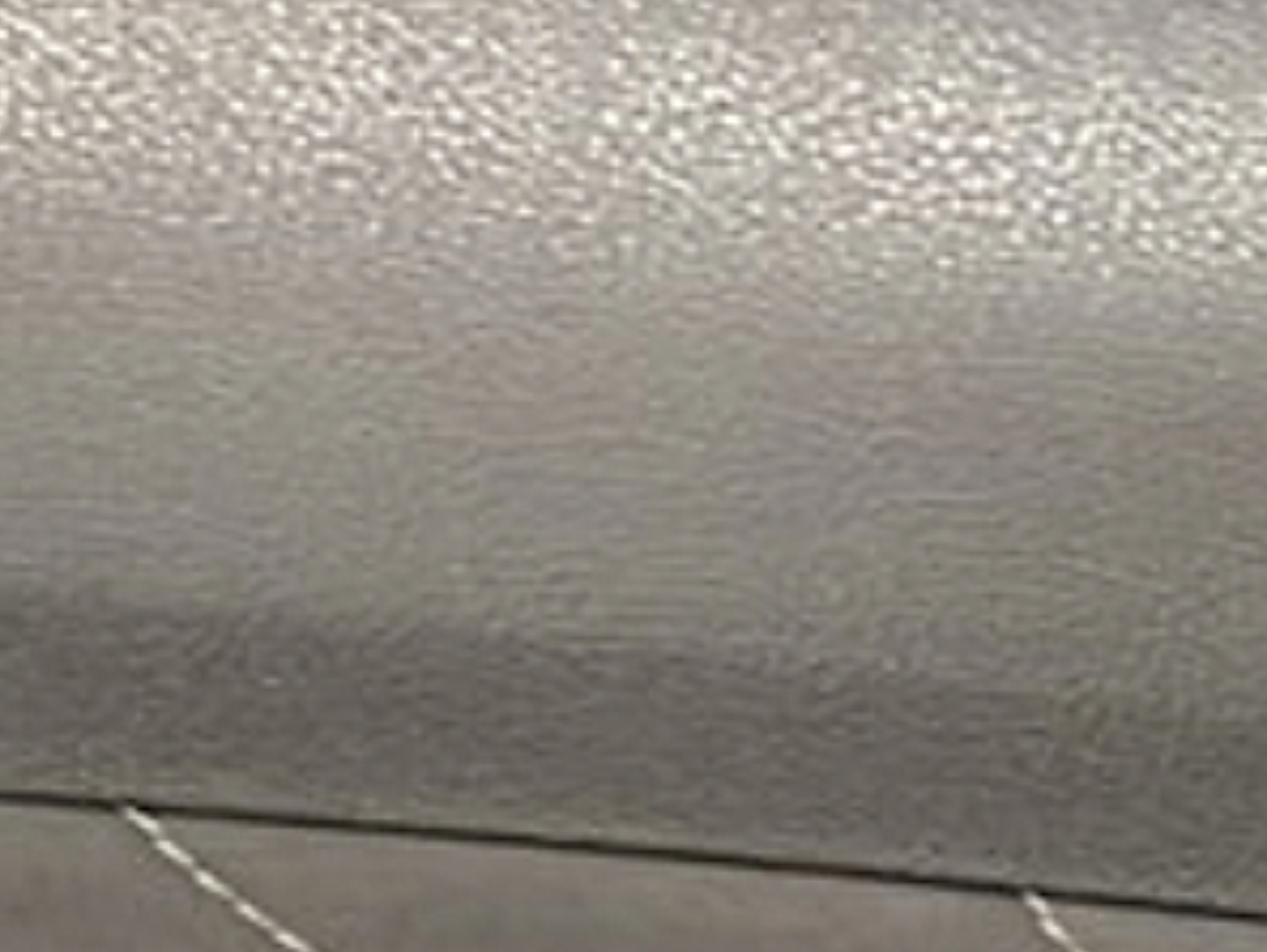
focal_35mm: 151
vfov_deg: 8.9
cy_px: 2327
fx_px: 5529
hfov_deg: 11.4
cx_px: 2807
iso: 500
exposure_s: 1/40
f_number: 1.6
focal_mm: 5.1
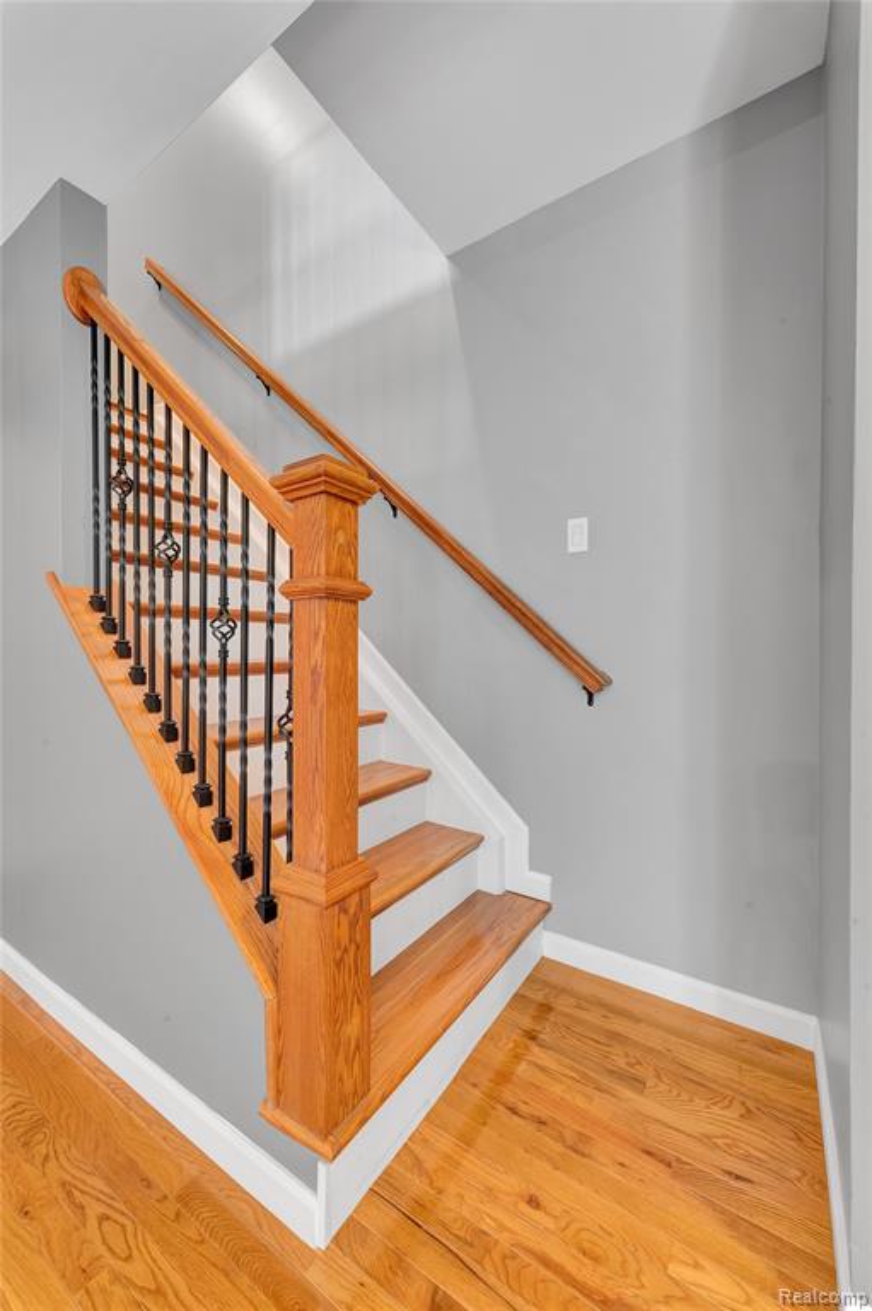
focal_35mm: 14
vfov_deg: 104.3
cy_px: 656
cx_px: 436
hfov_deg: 81.1
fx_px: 509
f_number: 9
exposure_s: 1/13
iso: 2000
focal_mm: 14
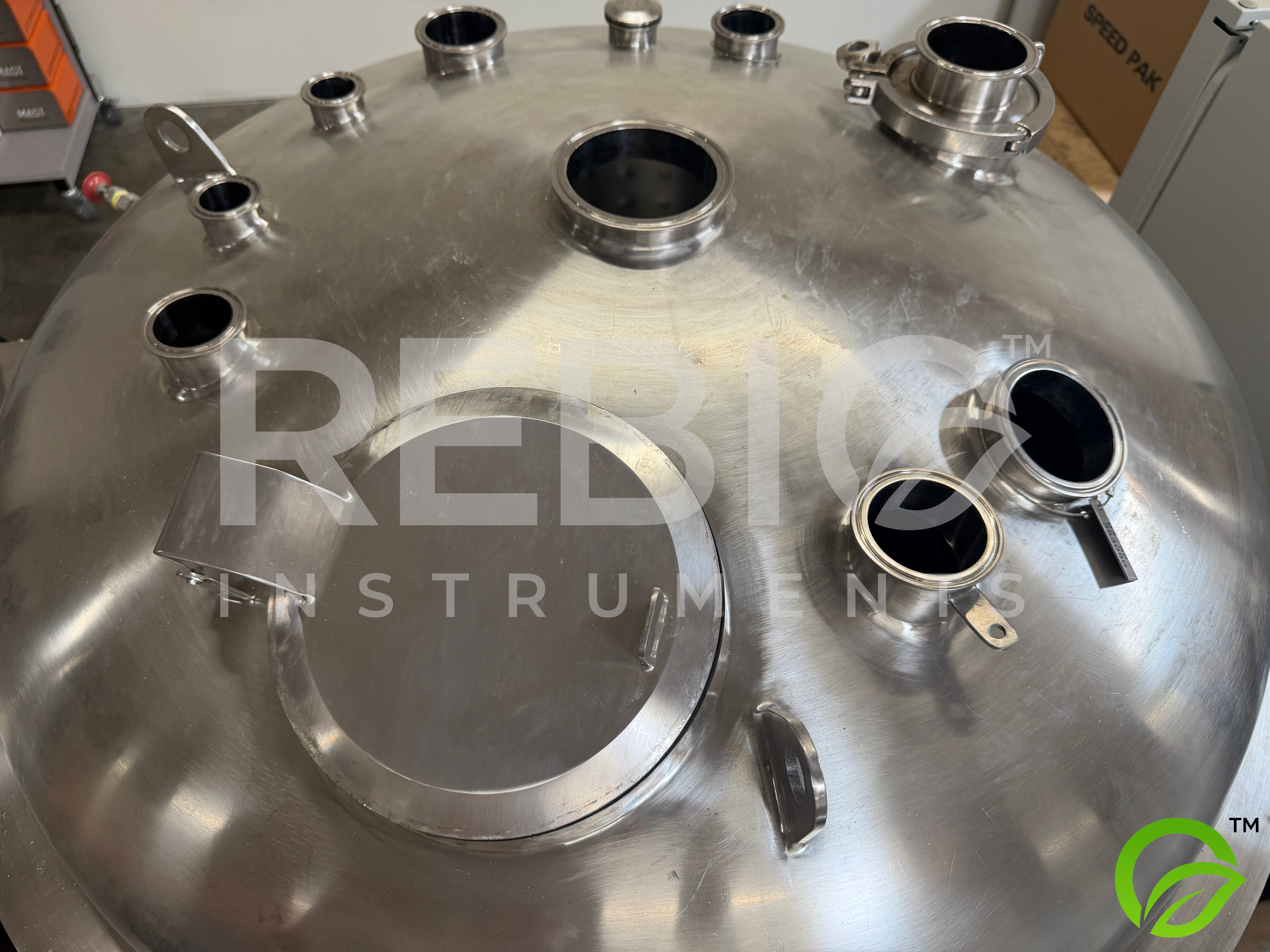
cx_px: 635
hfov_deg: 71.6
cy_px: 476
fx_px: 881
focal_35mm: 24
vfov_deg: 56.8
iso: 100
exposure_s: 1/121
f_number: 1.78
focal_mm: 6.76
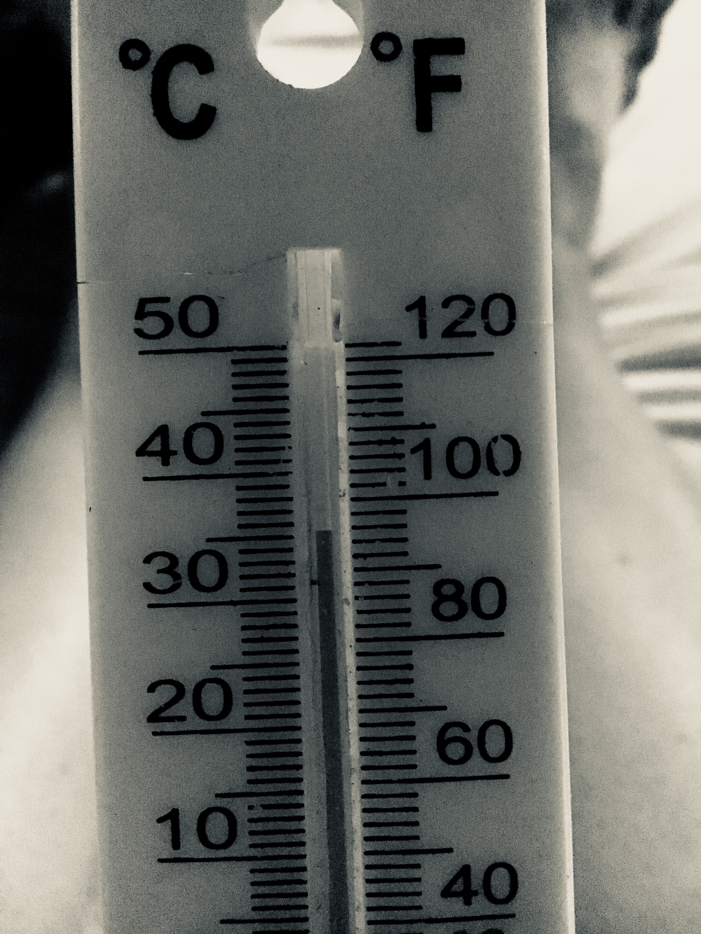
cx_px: 350
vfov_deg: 61.7
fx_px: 783
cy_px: 467
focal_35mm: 29
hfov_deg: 48.2
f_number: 2.2
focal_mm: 4.15
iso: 2000
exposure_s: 1/17
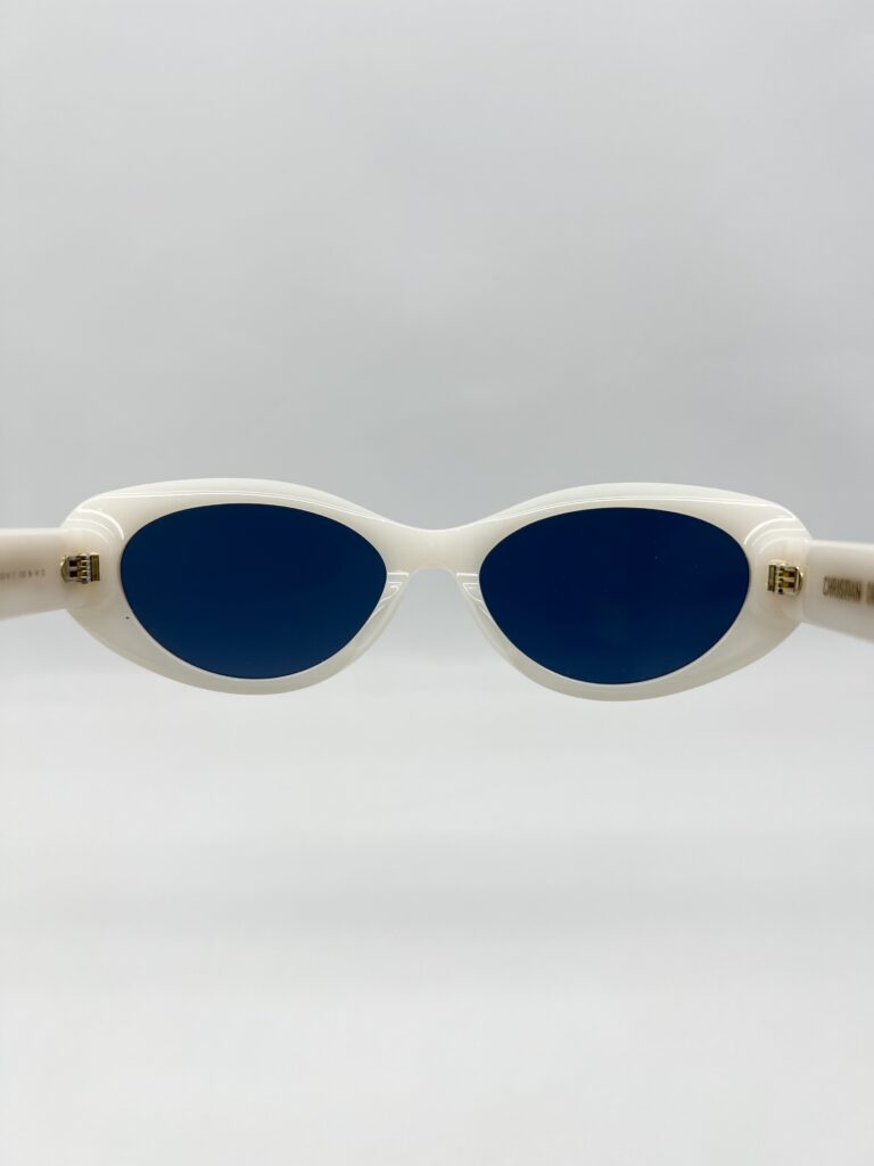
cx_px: 437
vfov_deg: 67.3
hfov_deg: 53.1
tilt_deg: -28.8
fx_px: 875
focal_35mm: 26
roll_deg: -0.8
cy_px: 583
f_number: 1.5
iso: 40
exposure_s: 1/193
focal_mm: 5.7
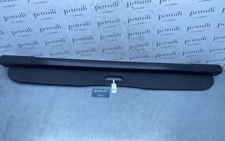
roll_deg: -5.0
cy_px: 75
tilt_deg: -42.2
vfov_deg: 44.5
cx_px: 111
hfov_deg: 66.5
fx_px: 172
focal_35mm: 28
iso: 32
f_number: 1.8
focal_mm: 4.25
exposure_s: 1/905
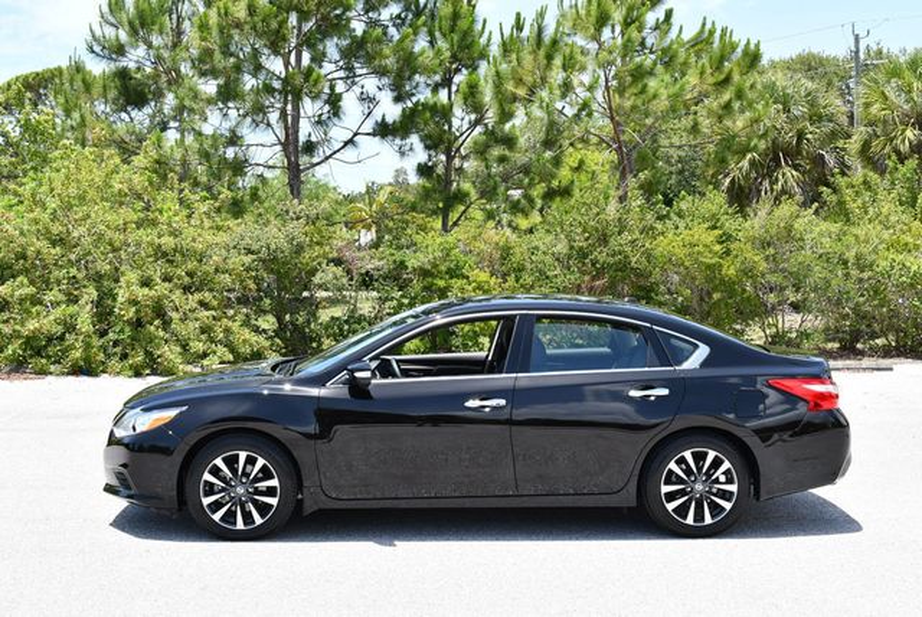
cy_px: 308
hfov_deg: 41.1
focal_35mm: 48
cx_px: 461
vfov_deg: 28.1
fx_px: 1230
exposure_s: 1/250
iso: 200
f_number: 8
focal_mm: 24
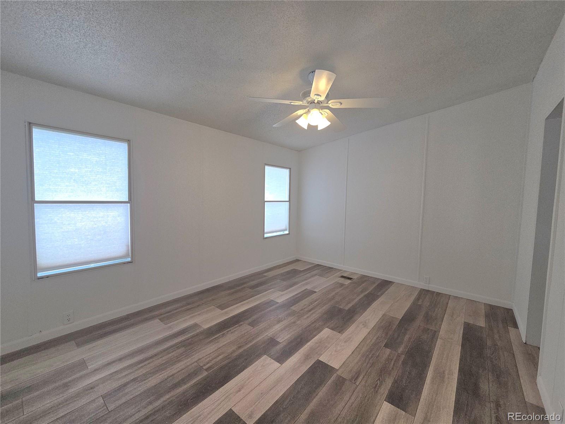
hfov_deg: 106.2
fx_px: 212
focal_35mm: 13
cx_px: 282
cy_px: 212
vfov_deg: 89.9
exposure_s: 1/120
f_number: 2.2
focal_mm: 2.2
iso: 64
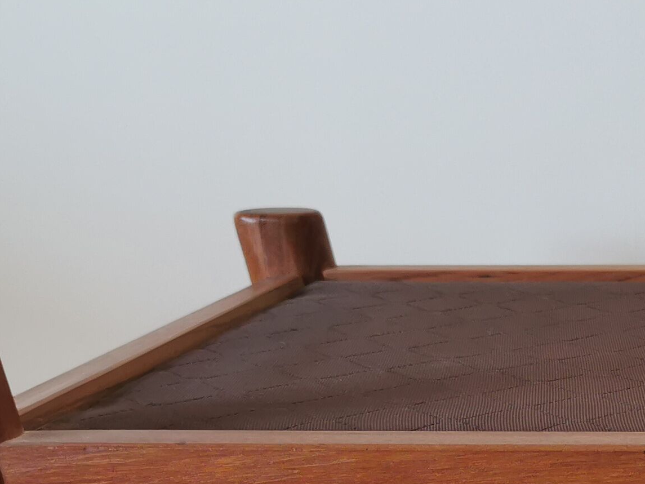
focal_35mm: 86
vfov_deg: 16.3
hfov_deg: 21.1
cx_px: 783
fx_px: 1603
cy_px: 612
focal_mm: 5.58
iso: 125
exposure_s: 1/100
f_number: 1.8
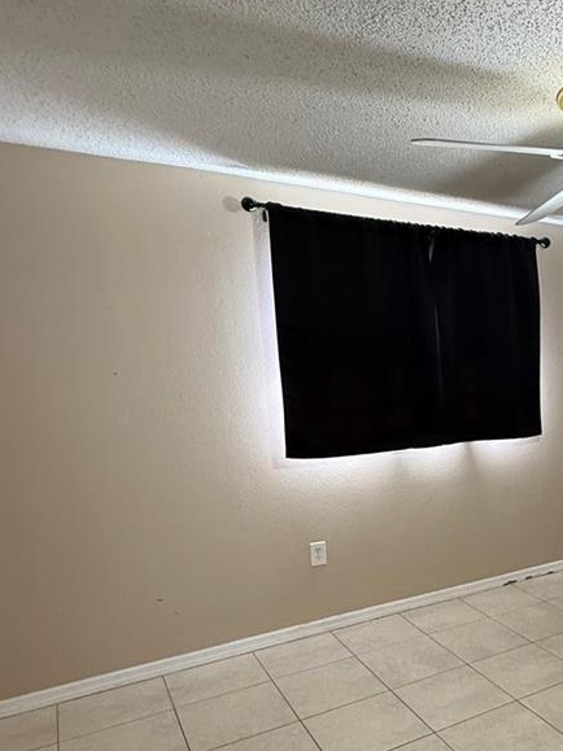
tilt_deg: -12.9
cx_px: 510
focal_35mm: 29
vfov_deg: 59.9
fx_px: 629
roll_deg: -0.6
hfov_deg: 43.9
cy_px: 512
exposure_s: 1/60
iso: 200
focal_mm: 2.22
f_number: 2.2
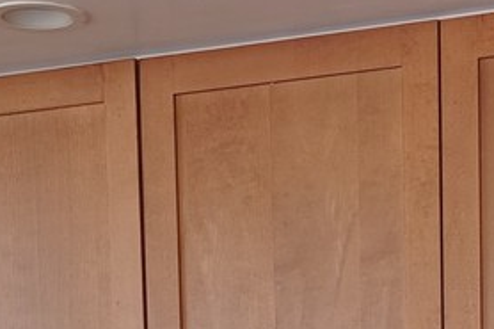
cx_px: 451
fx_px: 1920
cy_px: 882
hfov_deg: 14.5
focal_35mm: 140
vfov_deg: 8.6
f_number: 2.8
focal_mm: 8.8
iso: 125
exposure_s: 1/80
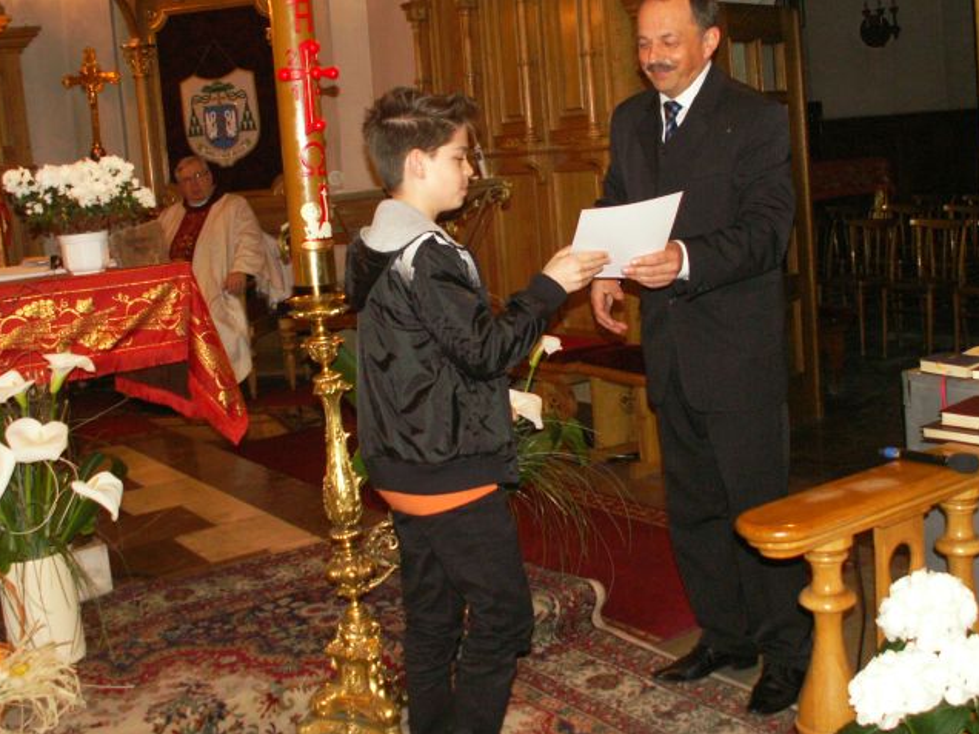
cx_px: 542
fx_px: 1244
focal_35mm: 44
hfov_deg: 42.9
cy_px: 312
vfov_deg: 32.8
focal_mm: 5.86
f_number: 2.8
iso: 160
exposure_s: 1/40
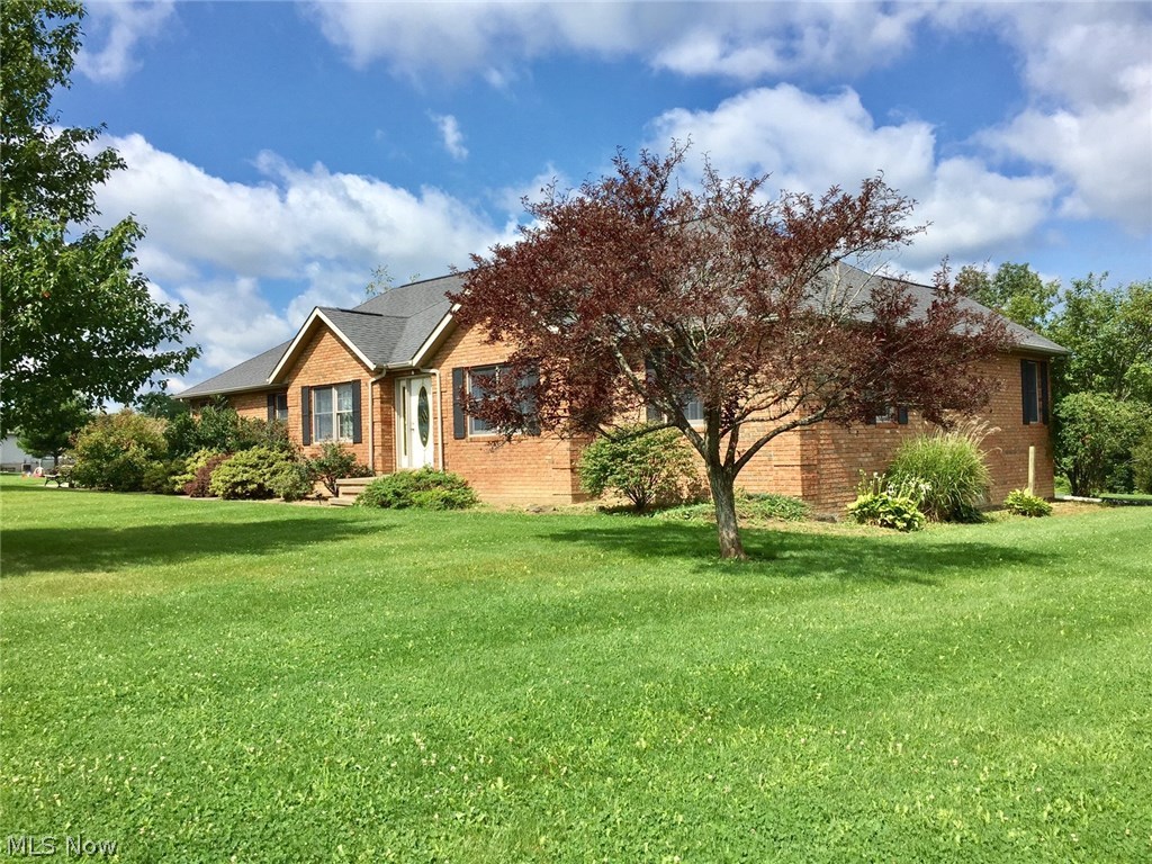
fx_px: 965
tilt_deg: +2.2
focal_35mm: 29
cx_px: 576
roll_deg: +0.9
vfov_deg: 48.2
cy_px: 432
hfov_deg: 61.7
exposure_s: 1/2083
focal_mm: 4.15
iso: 32
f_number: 2.2
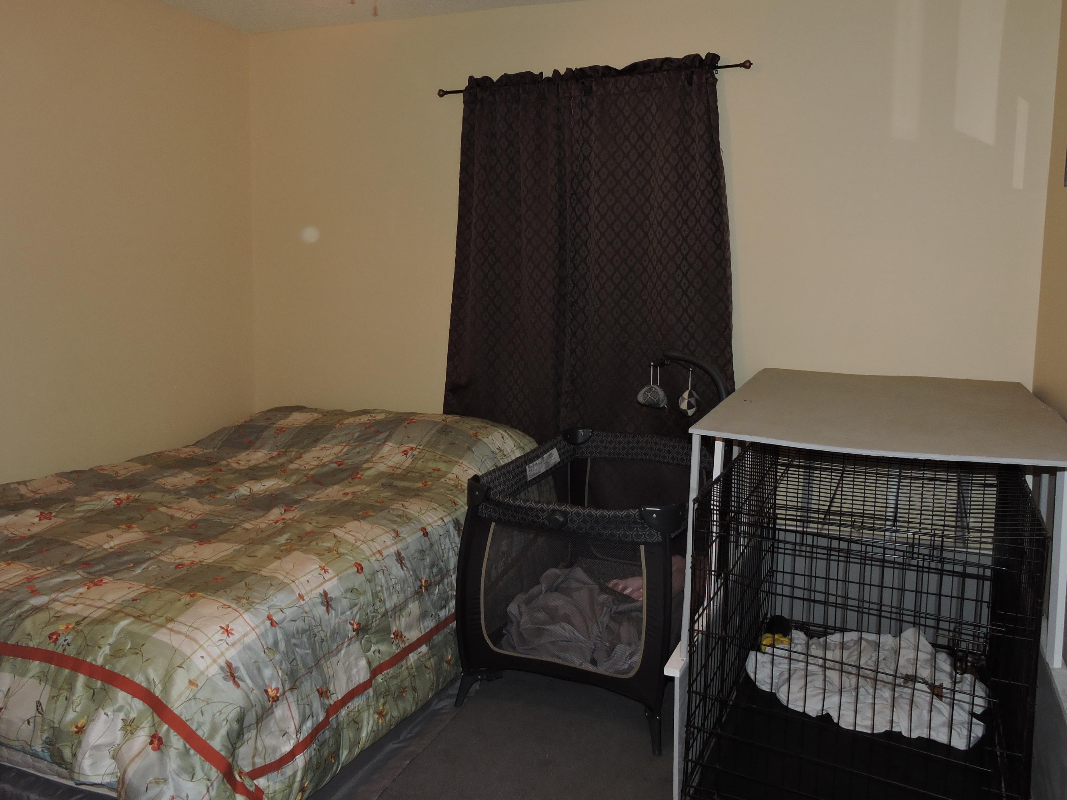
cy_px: 353
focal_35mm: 27
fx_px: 832
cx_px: 556
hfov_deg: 65.3
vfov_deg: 51.2
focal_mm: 4.3
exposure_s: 1/30
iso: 200
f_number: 3.3
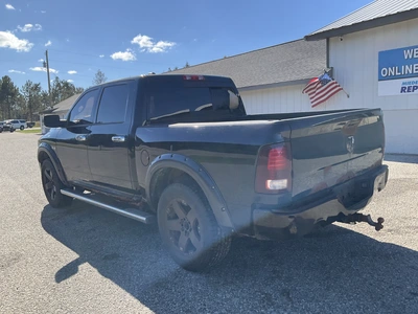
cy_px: 157
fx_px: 350
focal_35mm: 29
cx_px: 209
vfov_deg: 48.2
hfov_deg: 61.7
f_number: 1.8
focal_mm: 3
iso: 25
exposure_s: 1/997
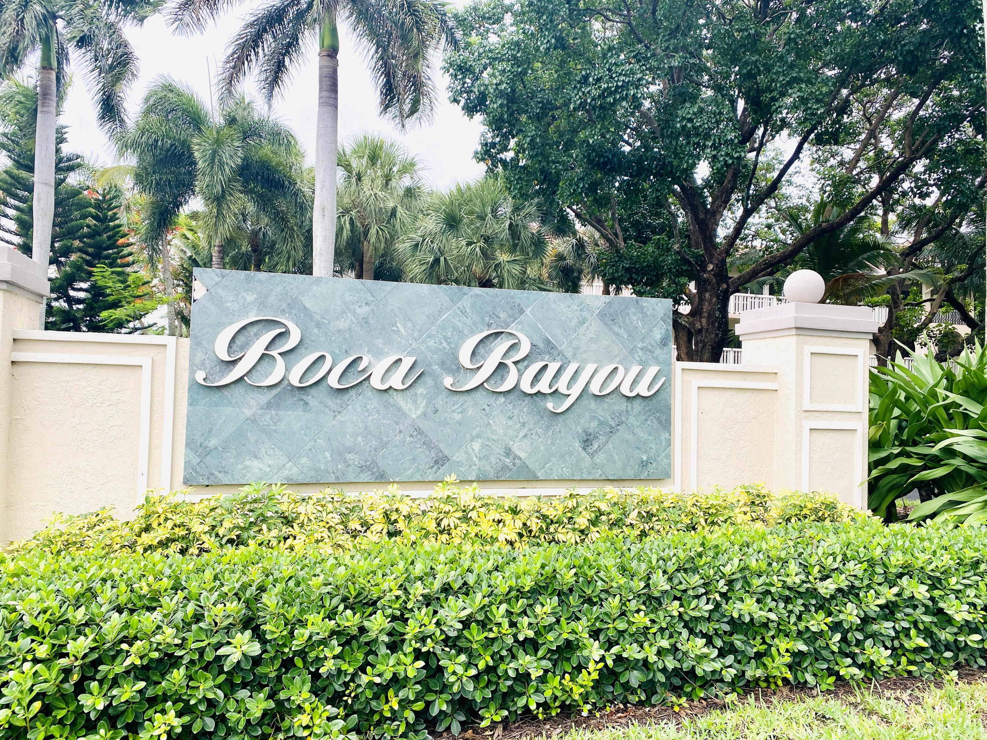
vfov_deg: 53.1
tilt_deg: +2.0
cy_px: 370
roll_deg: -2.3
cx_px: 494
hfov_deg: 67.3
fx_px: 741
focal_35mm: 26
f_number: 1.8
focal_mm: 4.25
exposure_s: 1/439
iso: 32
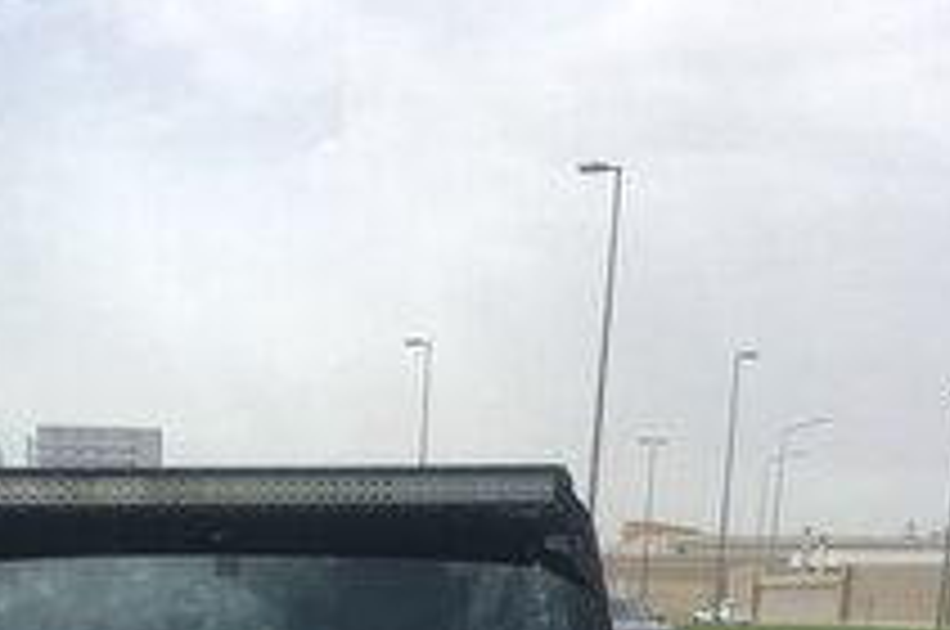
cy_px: 1094
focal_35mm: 71
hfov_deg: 28.1
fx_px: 1871
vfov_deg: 16.4
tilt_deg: -15.0
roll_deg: -0.9
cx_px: 230
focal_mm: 4.15
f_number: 2.2
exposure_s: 1/1508
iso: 25
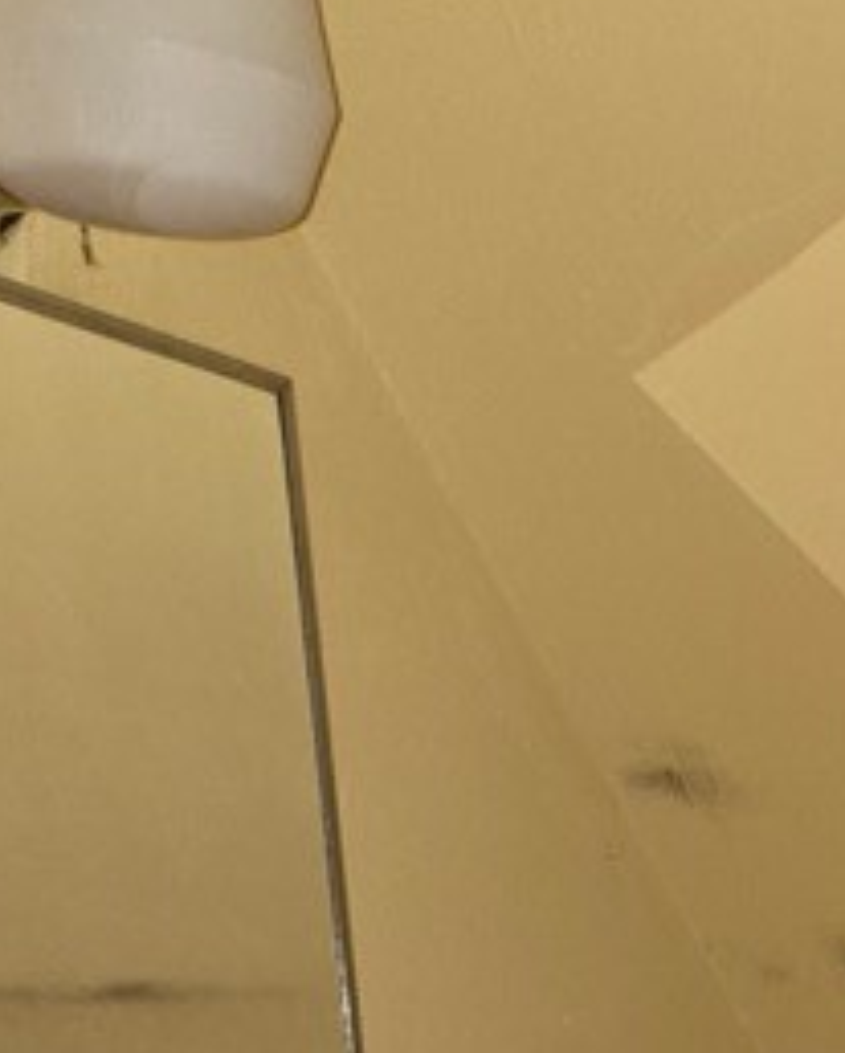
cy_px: 1853
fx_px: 2777
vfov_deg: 17.6
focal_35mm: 89
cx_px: 1282
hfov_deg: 15.8
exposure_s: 1/24
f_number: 1.8
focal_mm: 5.4
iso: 100
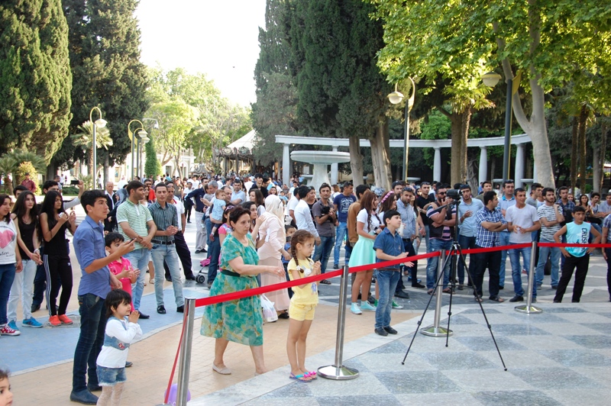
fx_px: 661
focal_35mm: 39
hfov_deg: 49.6
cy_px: 203
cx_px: 306
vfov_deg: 34.2
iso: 400
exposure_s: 1/160
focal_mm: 26
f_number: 4
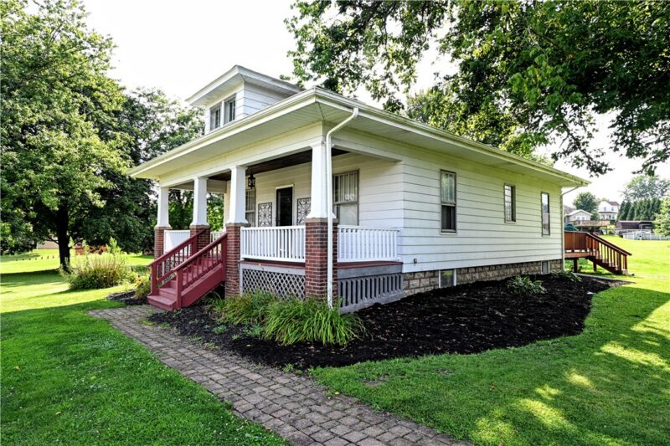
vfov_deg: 57.8
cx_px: 335
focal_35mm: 22
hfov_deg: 79.2
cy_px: 223
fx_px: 405
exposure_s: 1/50
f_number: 7.1
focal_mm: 14.5
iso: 100
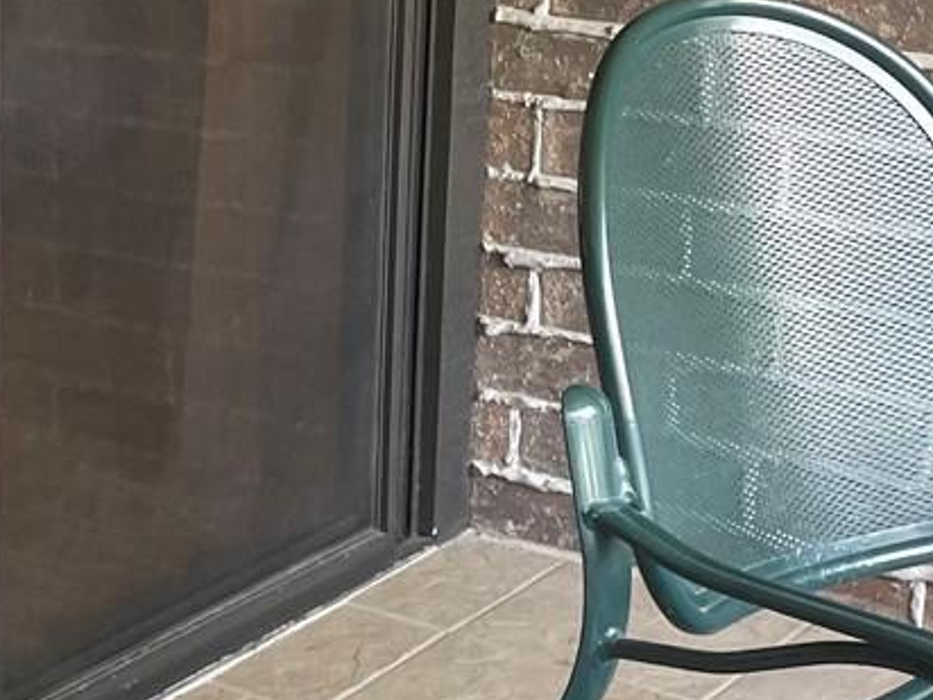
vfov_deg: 14.6
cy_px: 297
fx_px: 2722
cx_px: -356
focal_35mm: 101
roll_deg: +3.5
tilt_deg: -14.2
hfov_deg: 17.9
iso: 125
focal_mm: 4.2
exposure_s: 1/121
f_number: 1.6
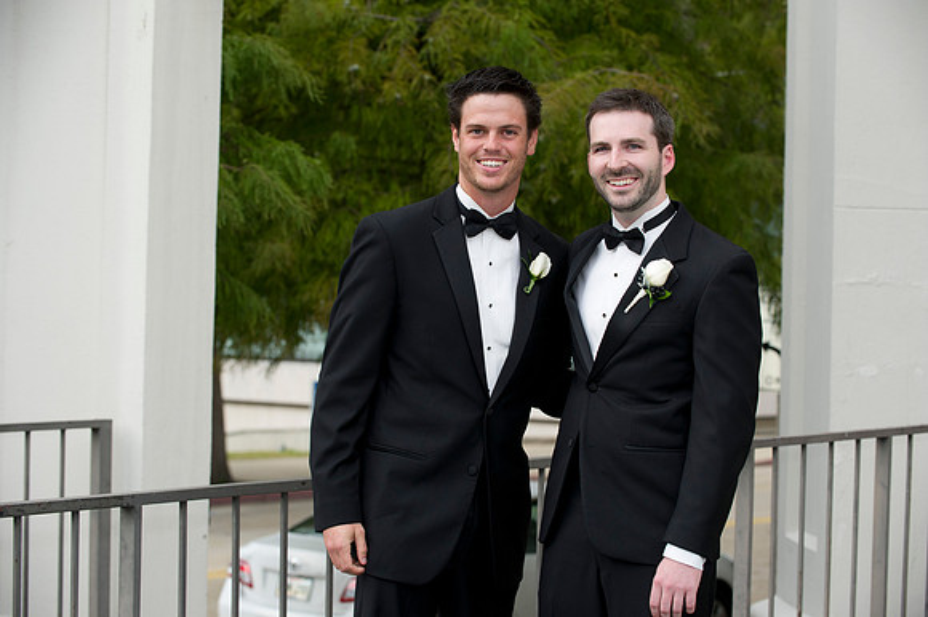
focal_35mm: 90
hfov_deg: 22.6
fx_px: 2319
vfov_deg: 15.2
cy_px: 308
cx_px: 464
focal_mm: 90
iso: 400
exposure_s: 1/125
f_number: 4.5
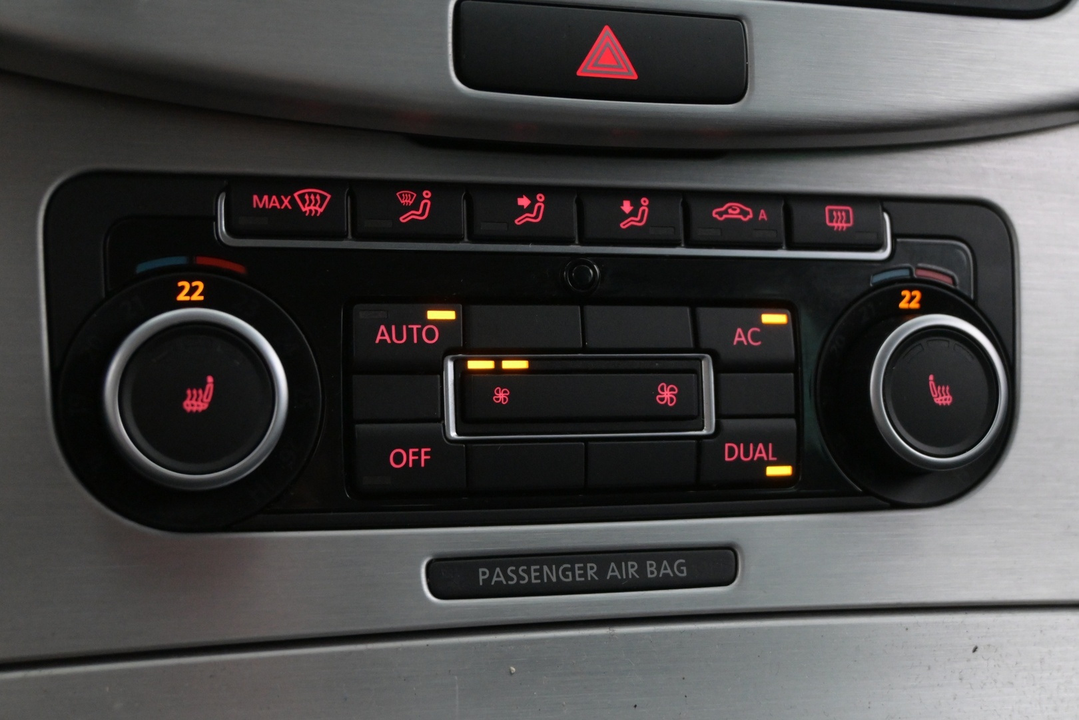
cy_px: 360
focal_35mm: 47
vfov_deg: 28.5
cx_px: 540
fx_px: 1416
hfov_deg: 41.7
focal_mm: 31.5
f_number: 5
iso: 3200
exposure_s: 1/50
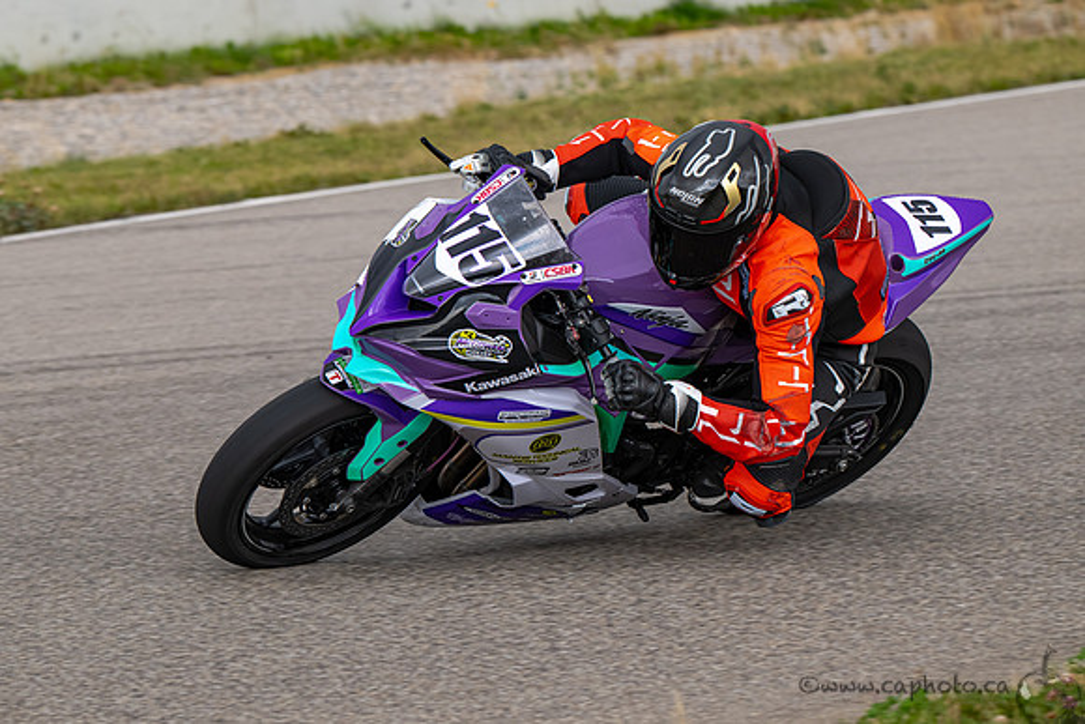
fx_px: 7018
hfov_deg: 8.8
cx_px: 510
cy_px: 286
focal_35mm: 233
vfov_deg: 5.9
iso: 720
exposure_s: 1/1250
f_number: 6.3
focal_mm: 180
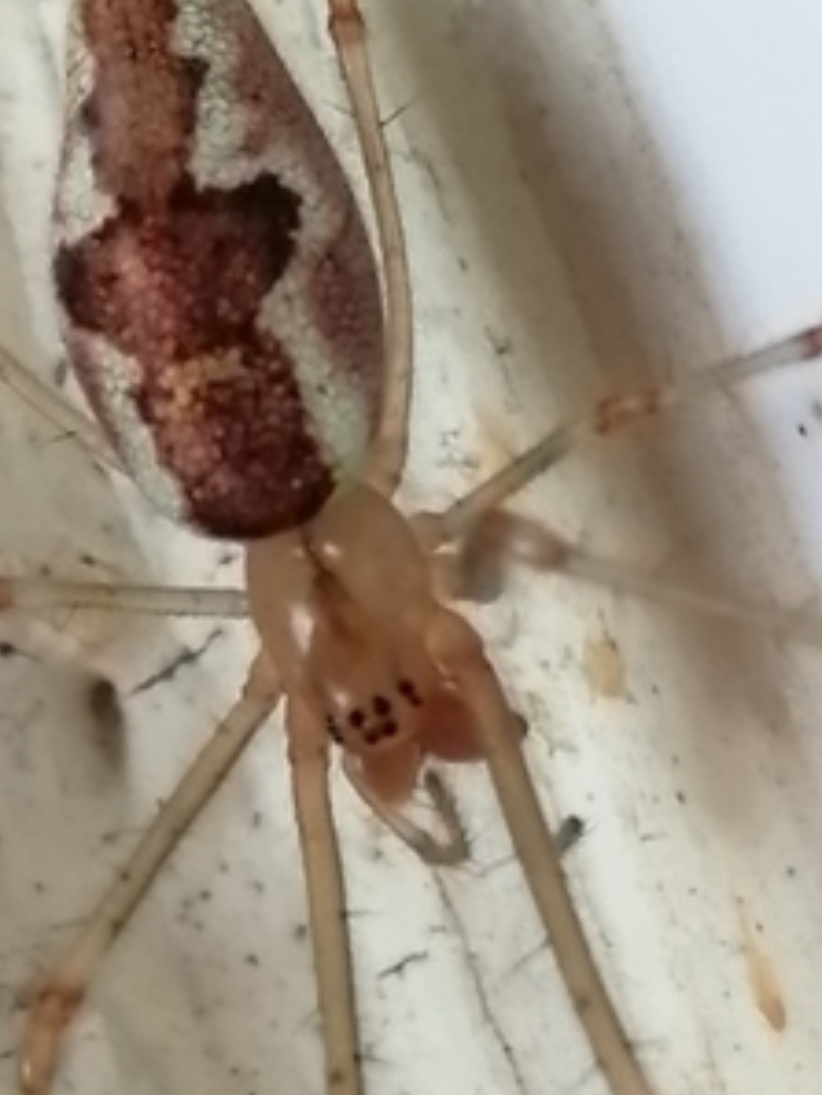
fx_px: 7024
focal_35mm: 222
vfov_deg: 8.9
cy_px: 542
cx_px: 523
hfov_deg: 6.7
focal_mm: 3.46
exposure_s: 1/30
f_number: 1.8
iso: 80
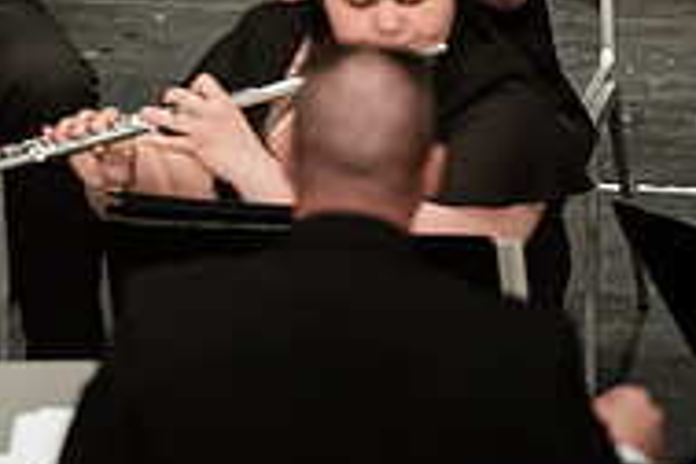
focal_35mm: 615
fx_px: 11889
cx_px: -173
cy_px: -186
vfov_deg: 2.2
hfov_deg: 3.3
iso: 3200
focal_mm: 200
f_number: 3.2
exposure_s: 1/250
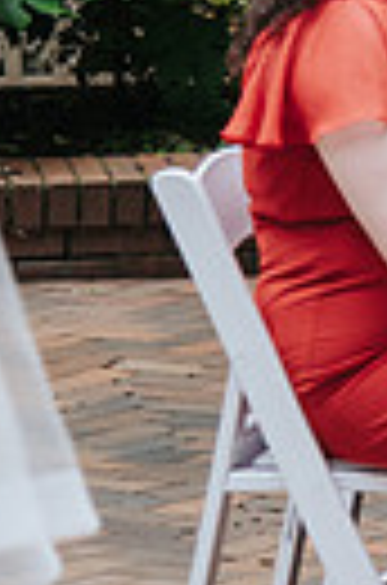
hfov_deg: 3.9
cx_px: 765
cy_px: 2
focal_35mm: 349
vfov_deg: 5.9
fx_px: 5657
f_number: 4
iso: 1000
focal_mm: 78
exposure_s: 1/500
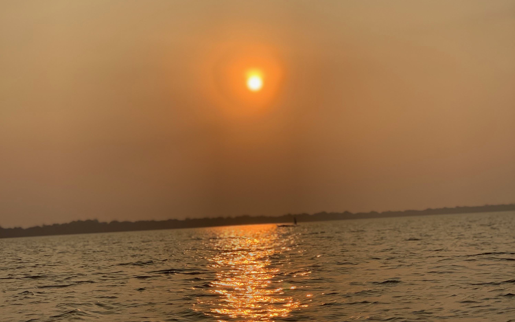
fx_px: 1039
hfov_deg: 27.8
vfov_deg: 17.6
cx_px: 257
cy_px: 189
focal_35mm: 74
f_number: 2.4
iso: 16
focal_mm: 6
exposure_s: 1/2083
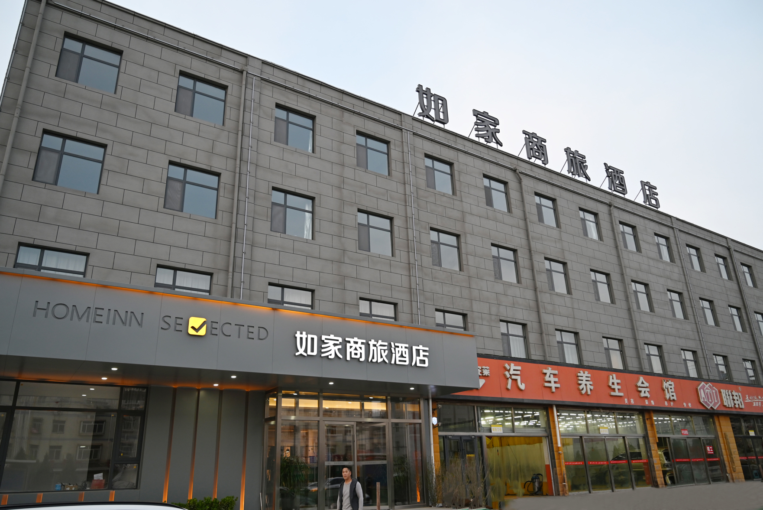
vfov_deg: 48.0
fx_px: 573
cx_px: 382
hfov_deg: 67.4
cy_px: 255
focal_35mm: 27
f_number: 4
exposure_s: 1/160
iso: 400
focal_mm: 27
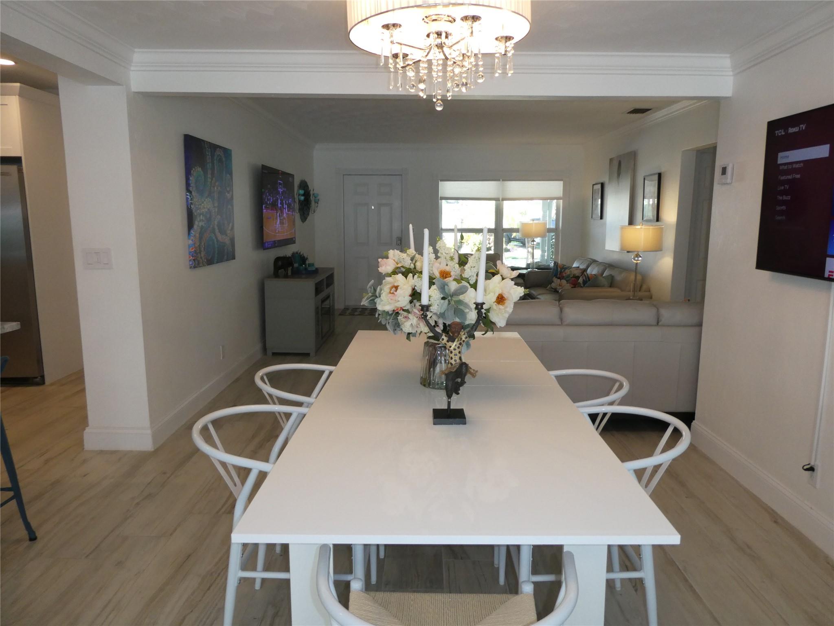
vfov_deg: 56.8
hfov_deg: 71.6
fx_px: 578
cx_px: 417
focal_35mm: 24
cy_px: 313
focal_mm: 4.3
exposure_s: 1/60
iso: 200
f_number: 3.3
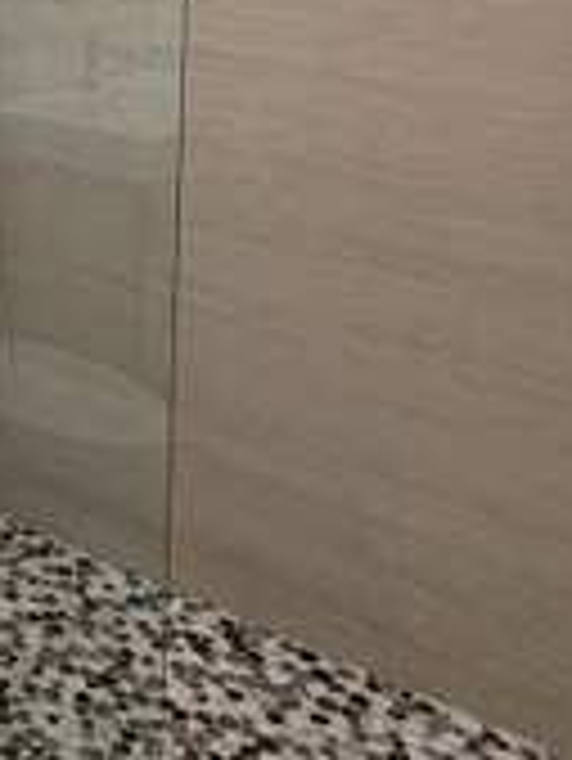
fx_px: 1166
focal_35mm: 53
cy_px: -103
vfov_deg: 31.5
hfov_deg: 23.3
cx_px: -234
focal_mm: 2.22
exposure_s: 1/120
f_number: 2.2
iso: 80
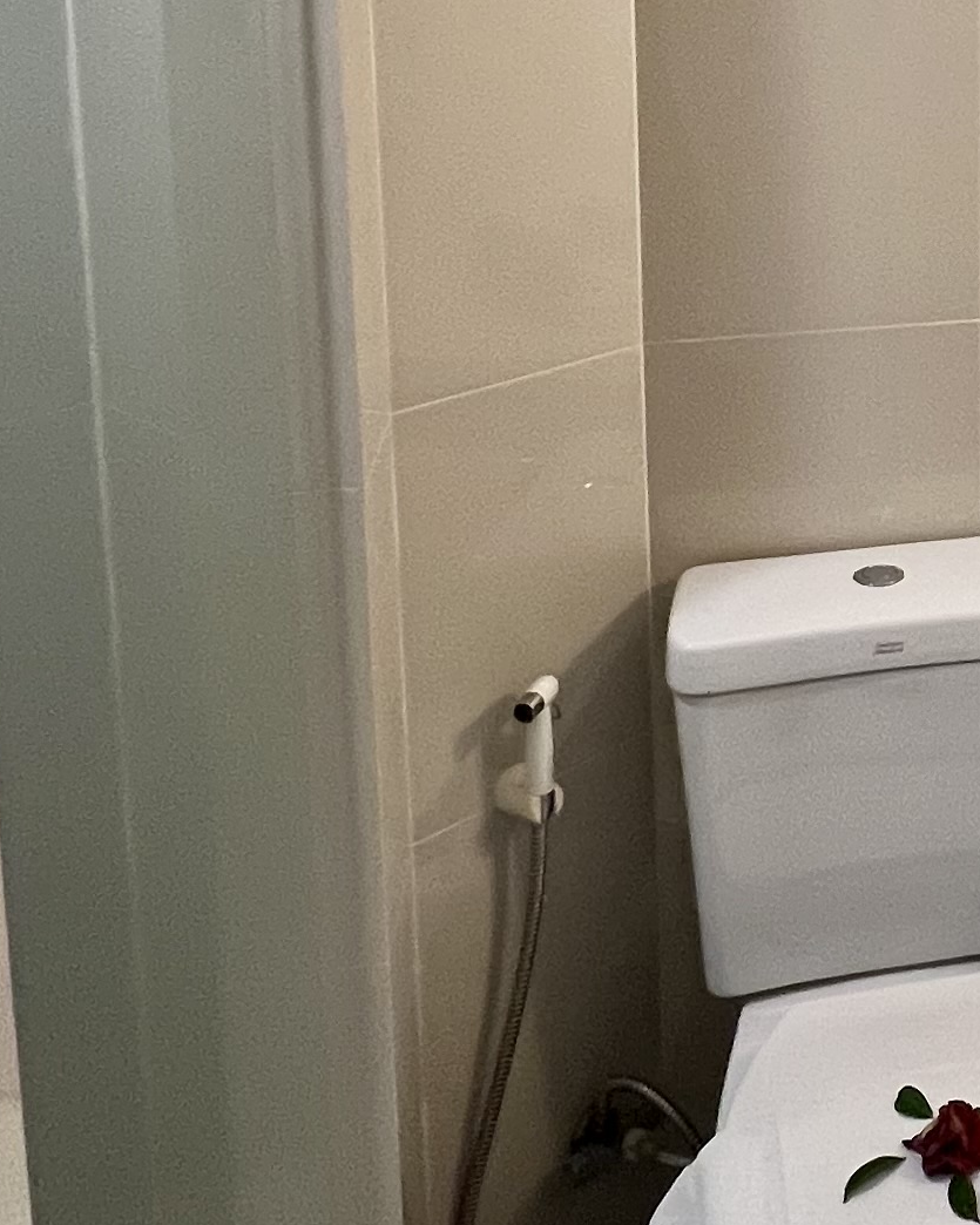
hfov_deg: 27.2
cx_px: 1175
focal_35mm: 49
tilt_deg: -8.1
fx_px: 1777
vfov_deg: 35.3
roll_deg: -1.1
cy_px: 68
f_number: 1.8
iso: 250
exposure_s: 1/50
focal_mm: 1.57
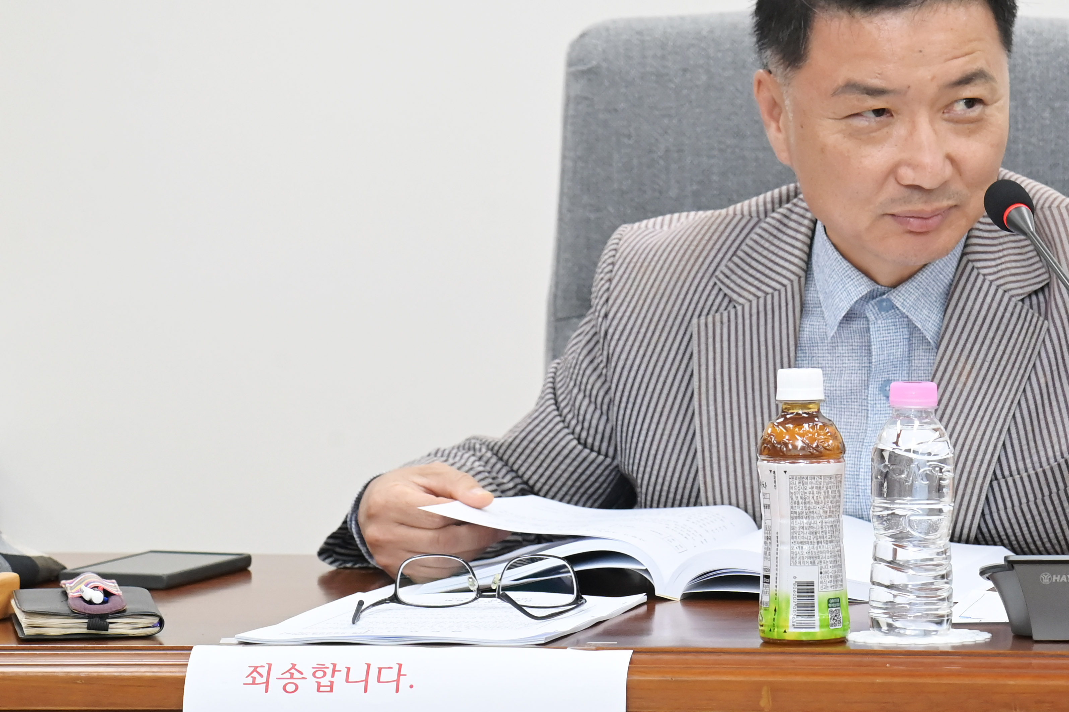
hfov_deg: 11.2
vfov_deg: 7.5
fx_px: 5434
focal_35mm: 183
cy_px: 348
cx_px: 868
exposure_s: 1/250
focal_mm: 105
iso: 3200
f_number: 6.3
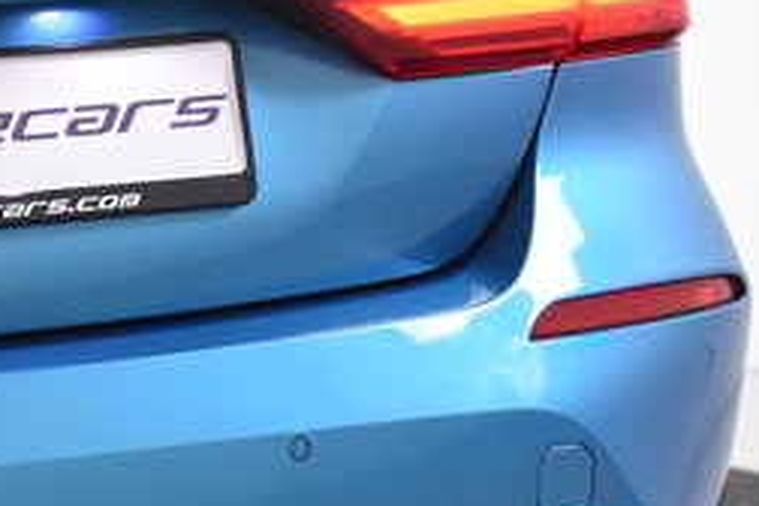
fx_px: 4364
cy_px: 270
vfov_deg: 6.6
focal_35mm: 207
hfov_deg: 9.5
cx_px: -596
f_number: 4.5
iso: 1600
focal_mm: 34
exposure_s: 1/80
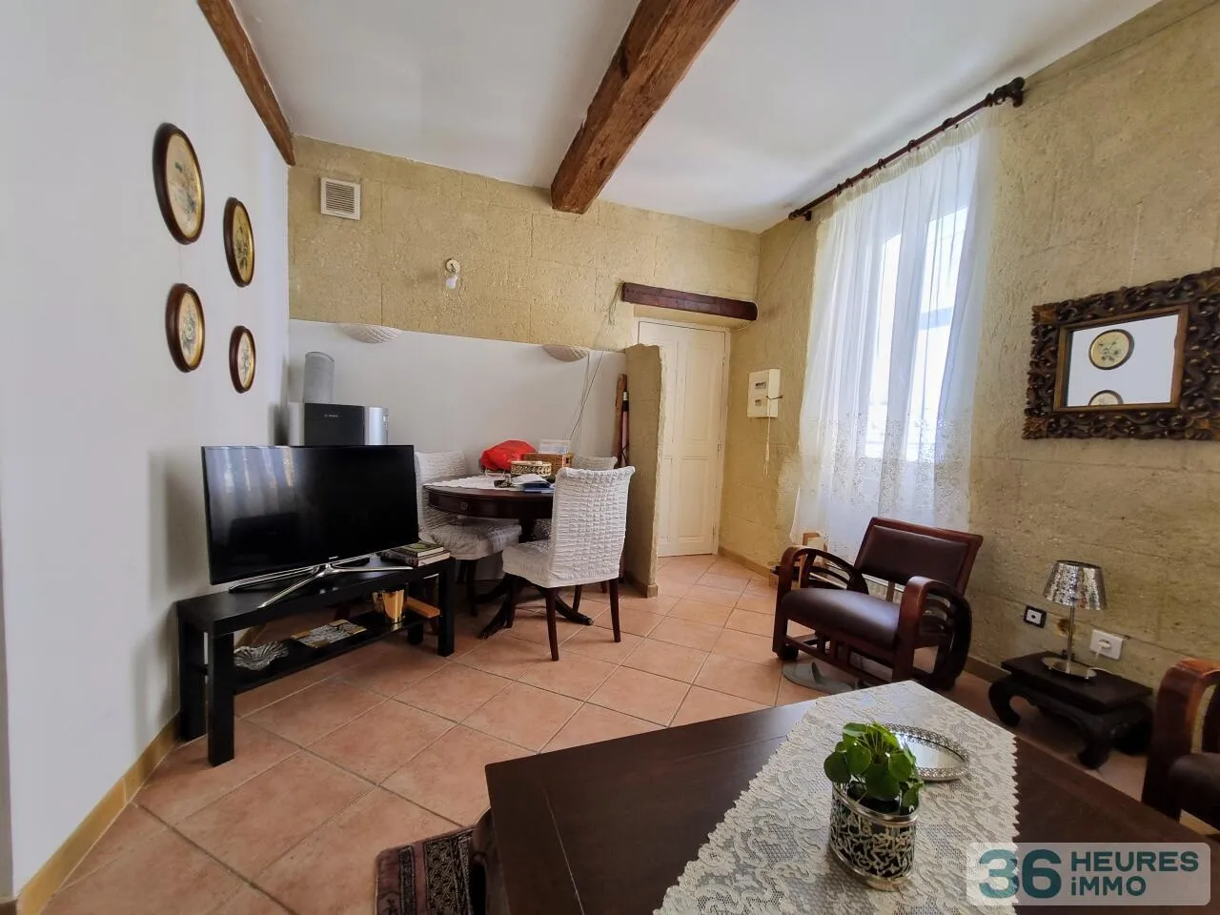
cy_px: 458
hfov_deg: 106.2
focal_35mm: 13
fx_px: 458
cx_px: 610
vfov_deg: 89.9
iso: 100
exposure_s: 1/50
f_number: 2.2
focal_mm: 1.74
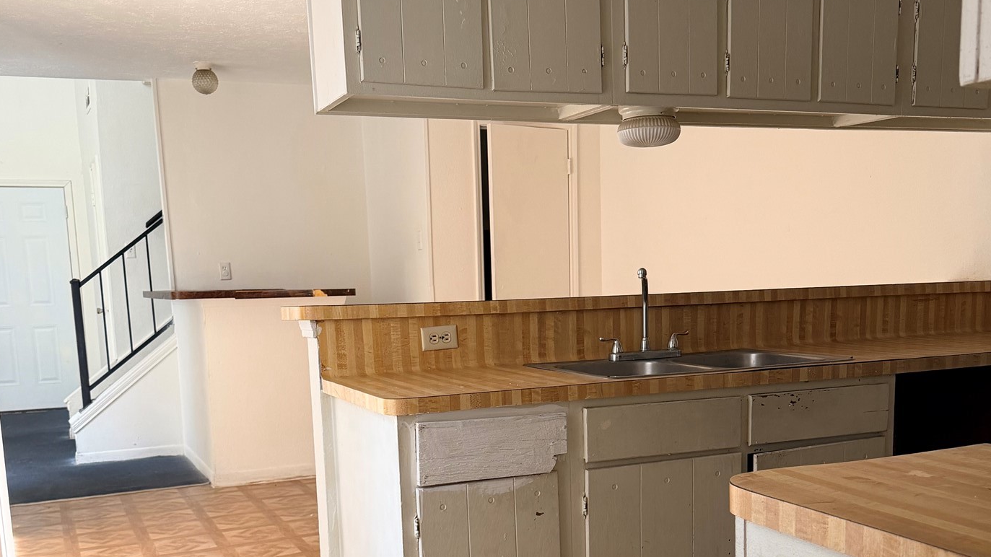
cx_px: 523
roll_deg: -0.8
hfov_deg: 51.6
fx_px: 1025
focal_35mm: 39
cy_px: 439
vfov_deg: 29.8
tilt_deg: -8.9
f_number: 1.78
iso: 200
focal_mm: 6.76
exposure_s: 1/117
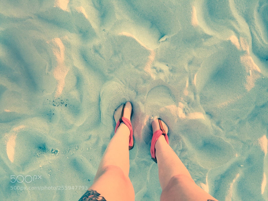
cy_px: 100
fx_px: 225
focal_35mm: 29
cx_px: 134
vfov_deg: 48.2
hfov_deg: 61.7
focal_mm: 4.15
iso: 32
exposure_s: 1/120
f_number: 2.2
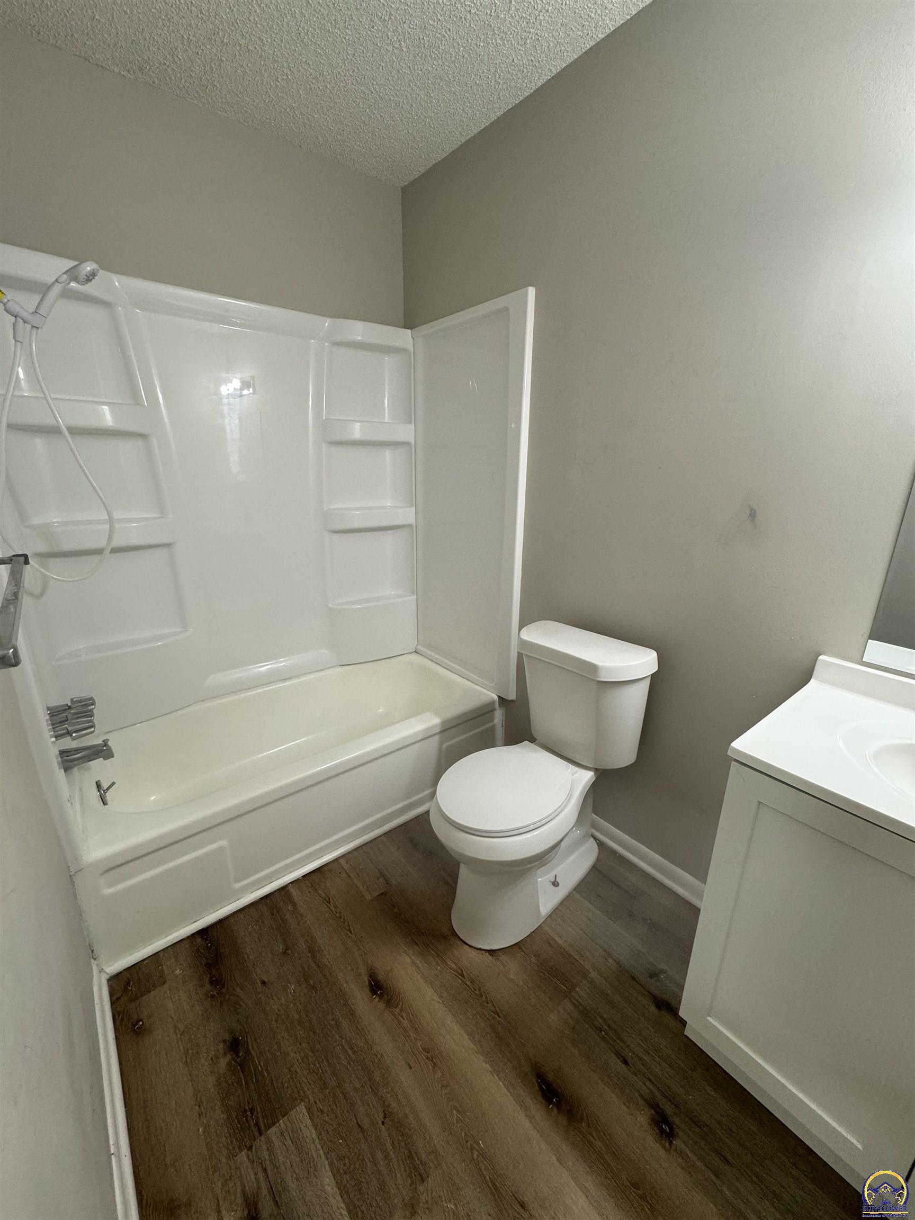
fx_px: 493
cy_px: 610
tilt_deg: -16.1
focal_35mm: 14
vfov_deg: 102.1
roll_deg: +0.1
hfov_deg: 85.7
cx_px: 458
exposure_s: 1/60
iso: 200
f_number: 2.2
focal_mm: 2.22
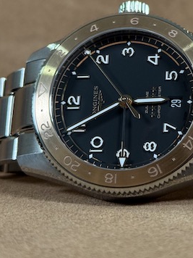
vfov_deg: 18.1
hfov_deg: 13.7
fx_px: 803
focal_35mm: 108
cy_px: 64
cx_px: 146
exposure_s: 1/120
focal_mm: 6.76
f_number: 1.78
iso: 320
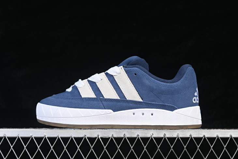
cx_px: 119
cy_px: 80
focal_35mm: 75
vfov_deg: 18.2
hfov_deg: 27.0
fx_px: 496
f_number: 6.3
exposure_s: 1/60
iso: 160
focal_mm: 50
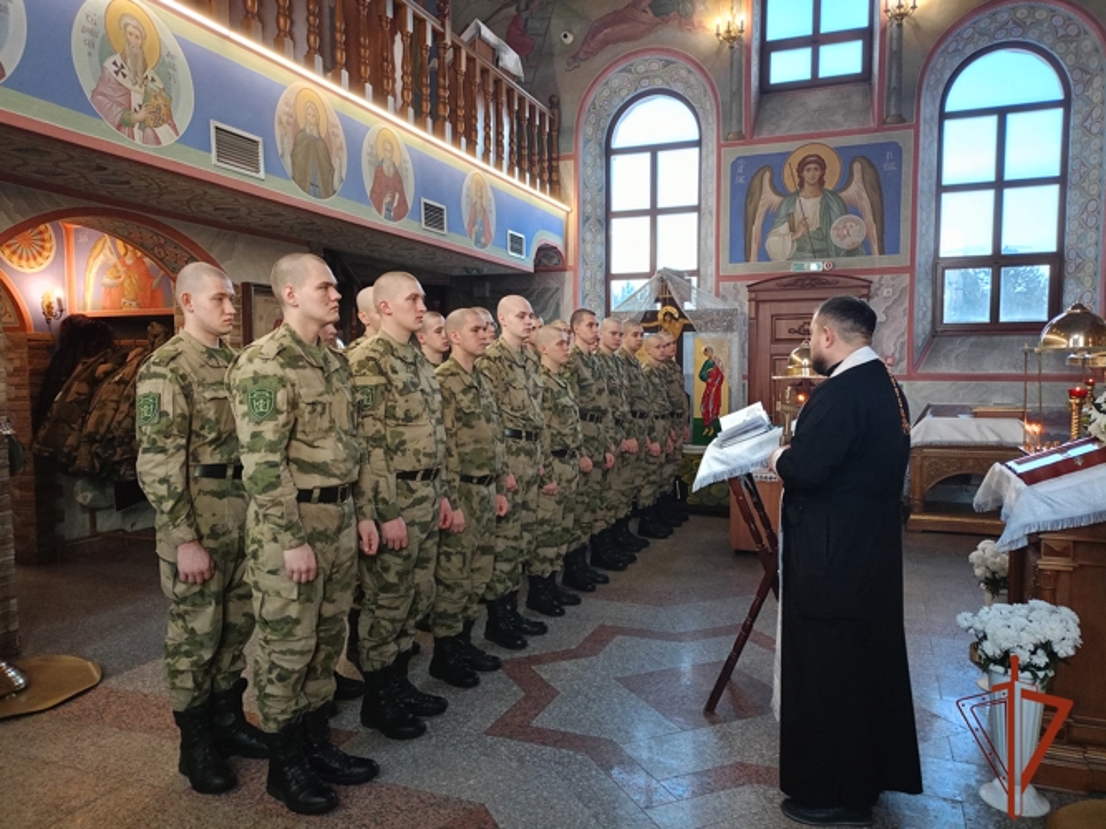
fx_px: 894
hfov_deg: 63.5
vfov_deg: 49.7
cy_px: 414
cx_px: 553
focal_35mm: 28
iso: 2900
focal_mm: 4.7
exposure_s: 1/100
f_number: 1.79
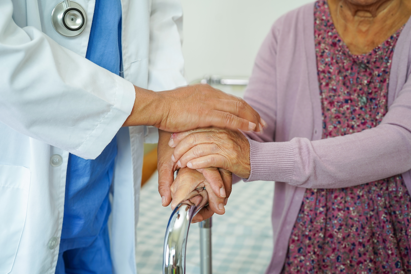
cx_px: 206
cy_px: 137
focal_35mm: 50
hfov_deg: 39.6
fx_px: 571
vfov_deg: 27.0
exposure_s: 1/60
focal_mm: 50
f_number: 3.5
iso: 250
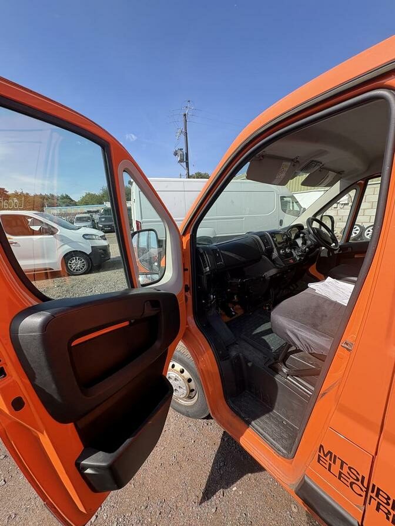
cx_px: 198
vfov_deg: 102.1
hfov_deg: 85.7
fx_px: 213
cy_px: 263
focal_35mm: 14
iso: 64
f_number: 2.2
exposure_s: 1/505
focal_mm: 2.22
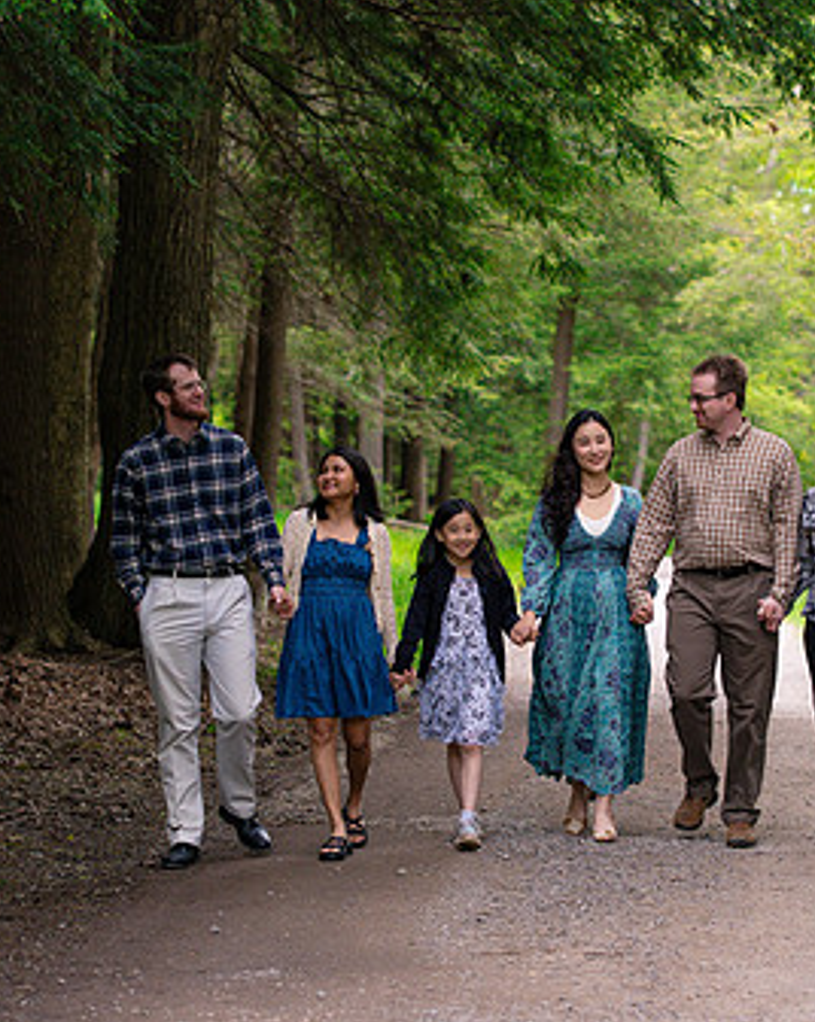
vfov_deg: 13.0
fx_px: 4470
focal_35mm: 148
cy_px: 513
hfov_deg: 10.4
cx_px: 550
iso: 800
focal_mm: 85
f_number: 3.2
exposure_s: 1/250
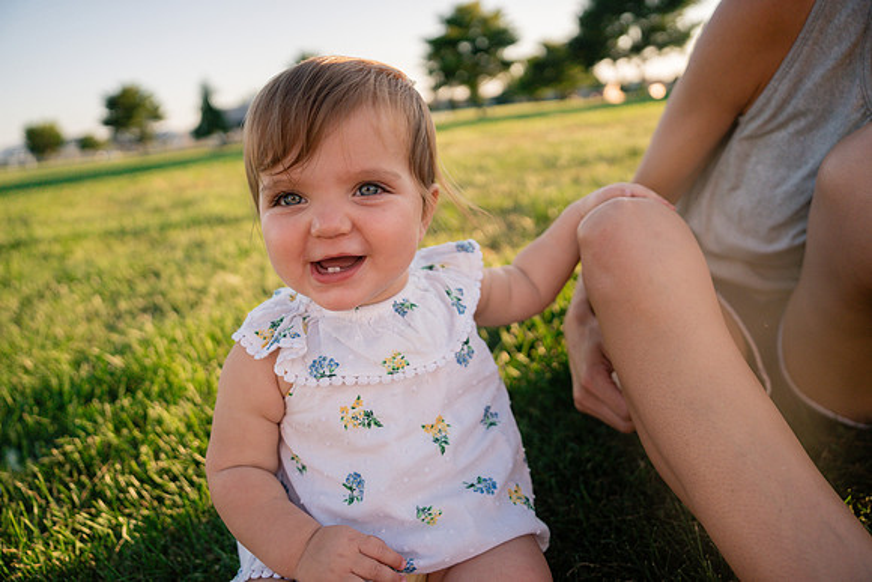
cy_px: 291
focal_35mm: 24
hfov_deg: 73.7
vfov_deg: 53.2
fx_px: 581
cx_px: 436
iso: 400
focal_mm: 24
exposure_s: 1/3200
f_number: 2.8
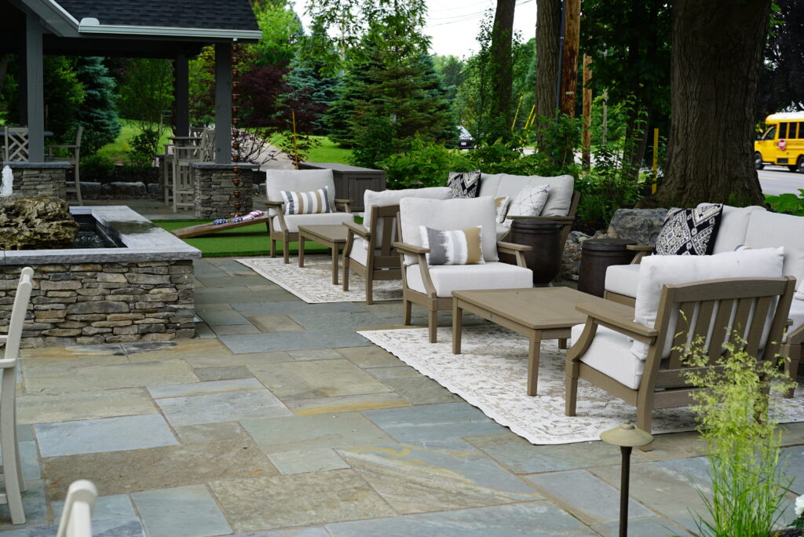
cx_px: 402
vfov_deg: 24.7
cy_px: 268
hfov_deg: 36.2
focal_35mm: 55
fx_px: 1229
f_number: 6.3
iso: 100
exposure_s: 1/100
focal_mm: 55
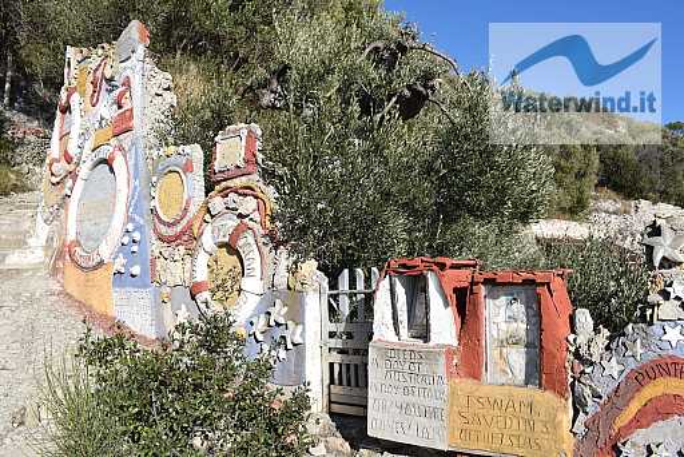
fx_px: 570
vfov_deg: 43.7
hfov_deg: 61.9
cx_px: 342
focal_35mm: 30
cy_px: 228
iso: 200
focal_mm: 20
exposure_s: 1/500
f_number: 10
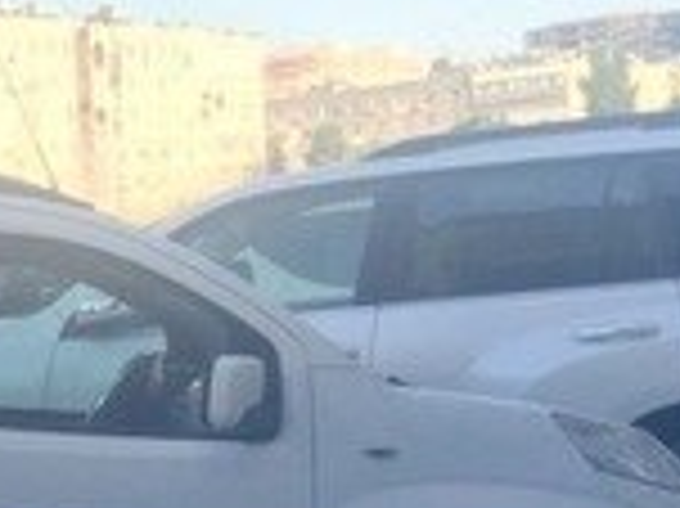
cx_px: -725
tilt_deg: -4.6
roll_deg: +3.2
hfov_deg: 13.2
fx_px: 2493
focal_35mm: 127
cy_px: 600
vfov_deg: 11.4
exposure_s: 1/295
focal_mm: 4.15
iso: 32
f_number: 2.2
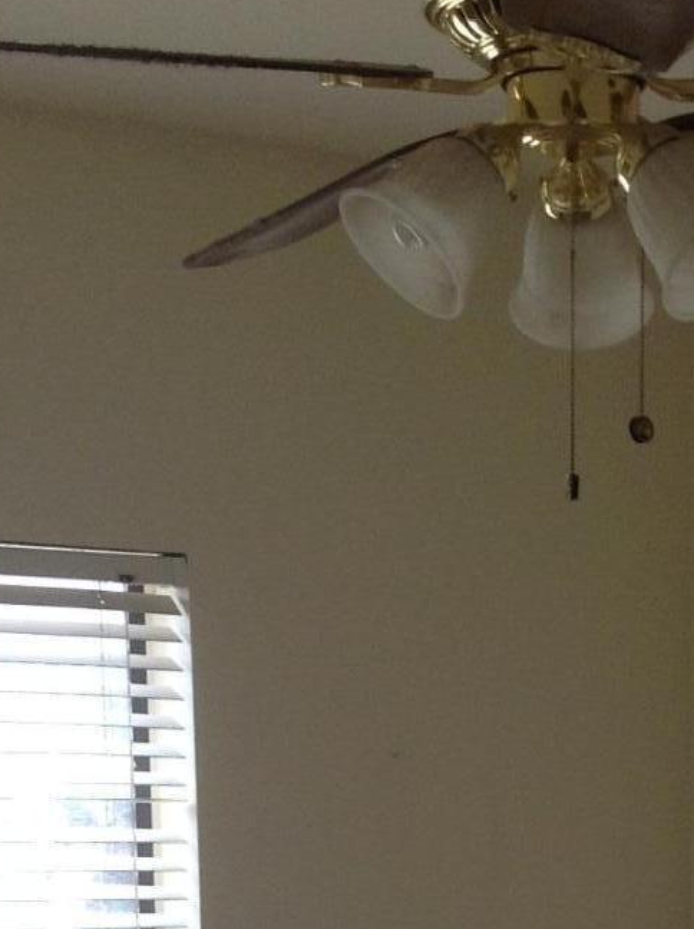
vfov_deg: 16.9
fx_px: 2895
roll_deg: +1.2
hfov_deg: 13.5
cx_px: 660
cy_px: 1297
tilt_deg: -10.8
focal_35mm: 108
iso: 64
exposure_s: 1/40
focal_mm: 4.28
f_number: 2.4
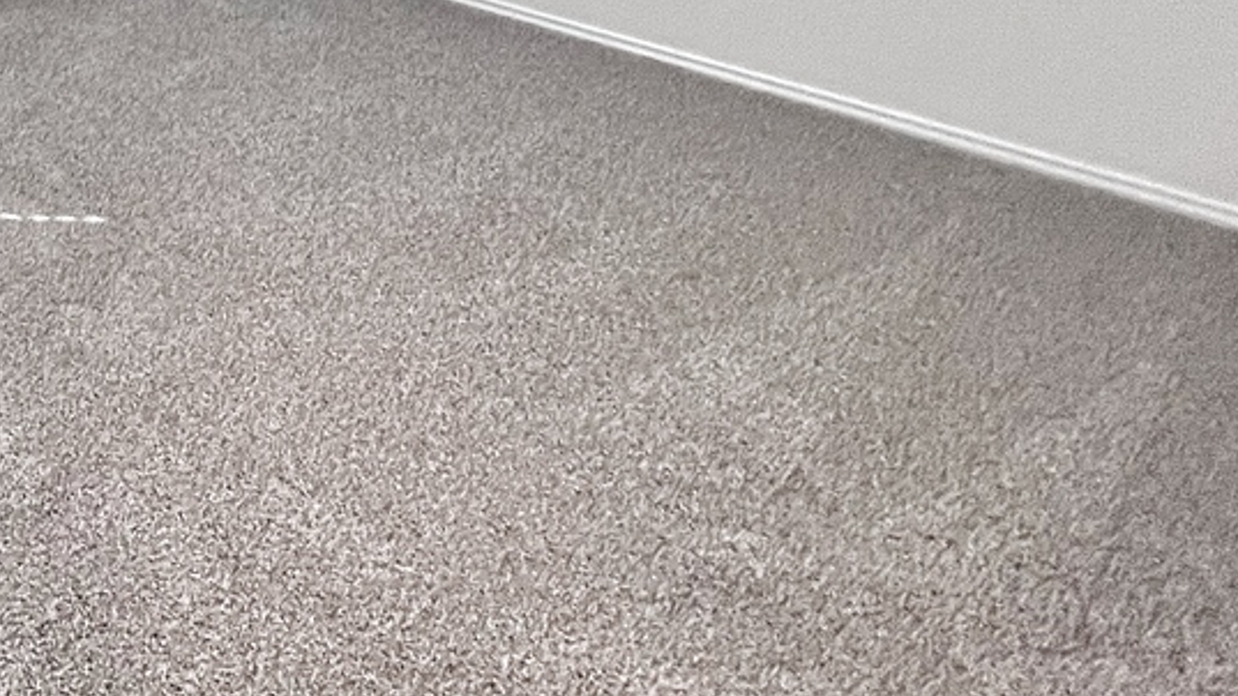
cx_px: 30
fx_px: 1247
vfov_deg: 25.9
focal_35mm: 38
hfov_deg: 45.5
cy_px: -244
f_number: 1.8
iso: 160
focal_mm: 1.57
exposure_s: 1/120
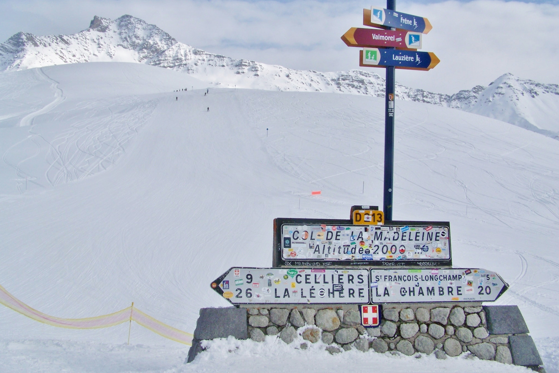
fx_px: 621
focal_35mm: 40
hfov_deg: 48.5
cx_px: 281
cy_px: 169
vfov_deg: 33.4
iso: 80
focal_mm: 6.3
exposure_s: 1/1000
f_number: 8
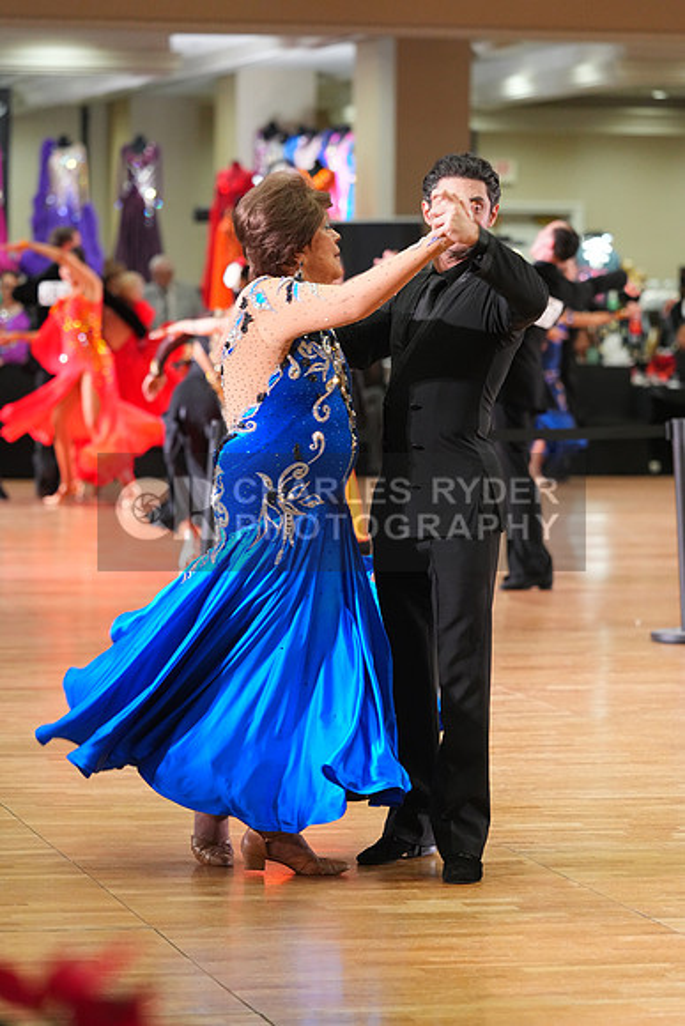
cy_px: 513
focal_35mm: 148
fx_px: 4221
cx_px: 342
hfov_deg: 9.3
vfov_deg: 13.9
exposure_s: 1/200
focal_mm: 148
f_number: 4
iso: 3200
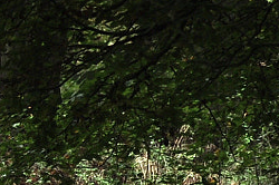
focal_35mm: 673
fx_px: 5209
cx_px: -386
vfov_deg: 2.0
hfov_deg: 3.0
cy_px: 228
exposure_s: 1/250
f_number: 3.2
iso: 500
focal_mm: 70
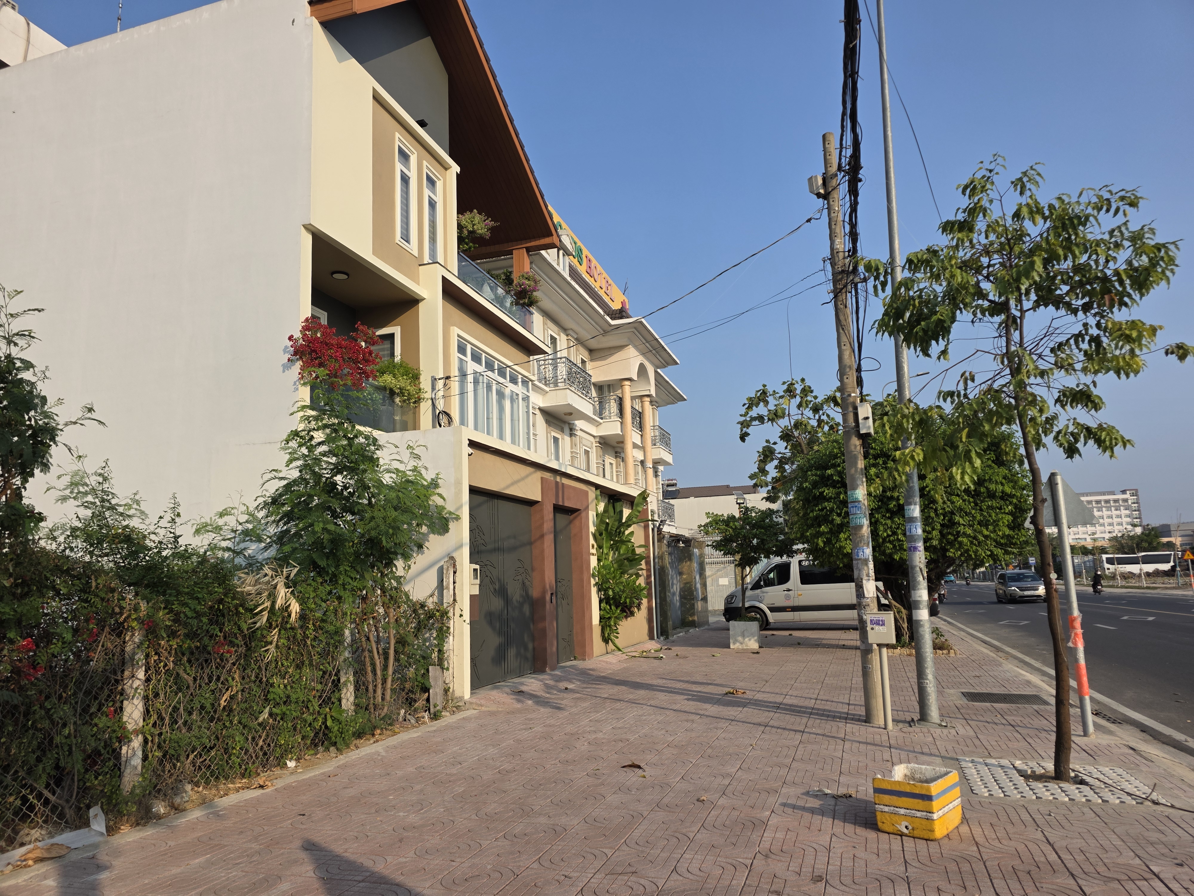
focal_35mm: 23
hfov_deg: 73.9
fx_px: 793
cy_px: 448
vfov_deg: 58.9
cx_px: 597
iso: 80
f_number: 1.7
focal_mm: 6.3
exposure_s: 1/5958
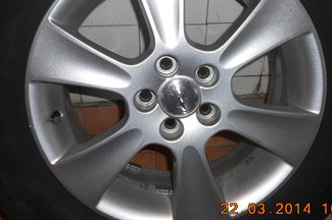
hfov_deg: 47.4
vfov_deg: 32.5
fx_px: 378
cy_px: 88
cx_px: 179
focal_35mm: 41
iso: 80
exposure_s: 1/25
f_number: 3.5
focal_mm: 5.8
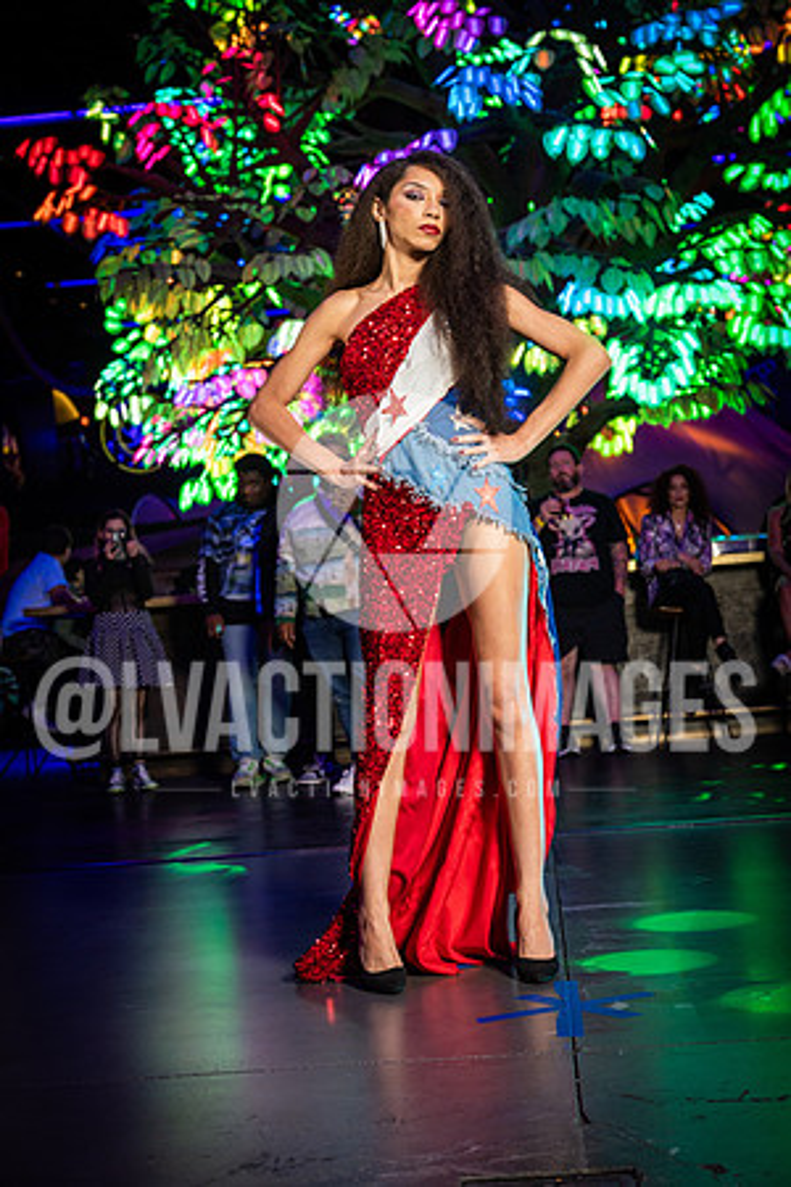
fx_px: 1747
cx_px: 396
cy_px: 594
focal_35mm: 53
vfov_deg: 37.5
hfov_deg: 25.5
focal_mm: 53
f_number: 5
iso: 500
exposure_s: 1/80
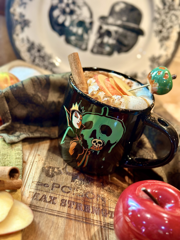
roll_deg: -17.0
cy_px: 120
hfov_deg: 30.3
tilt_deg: -29.3
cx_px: 90
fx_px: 333
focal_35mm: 48
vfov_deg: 39.7
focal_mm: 6.86
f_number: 1.78
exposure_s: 1/60
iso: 200
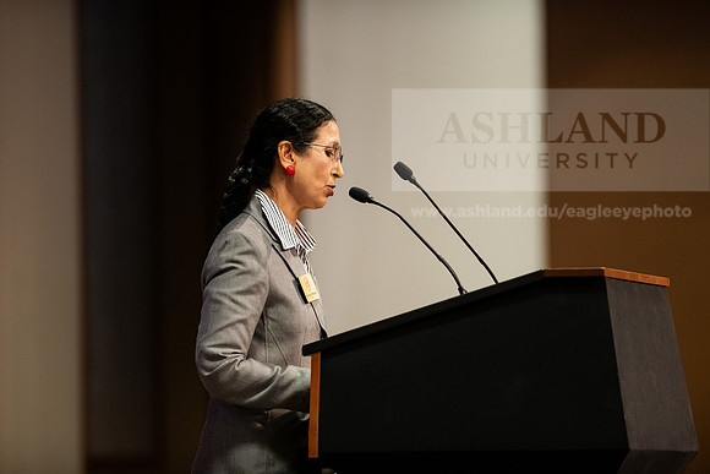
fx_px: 5918
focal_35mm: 300
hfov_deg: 6.9
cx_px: 355
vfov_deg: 4.6
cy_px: 237
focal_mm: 300
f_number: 2.8
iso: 2500
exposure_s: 1/200
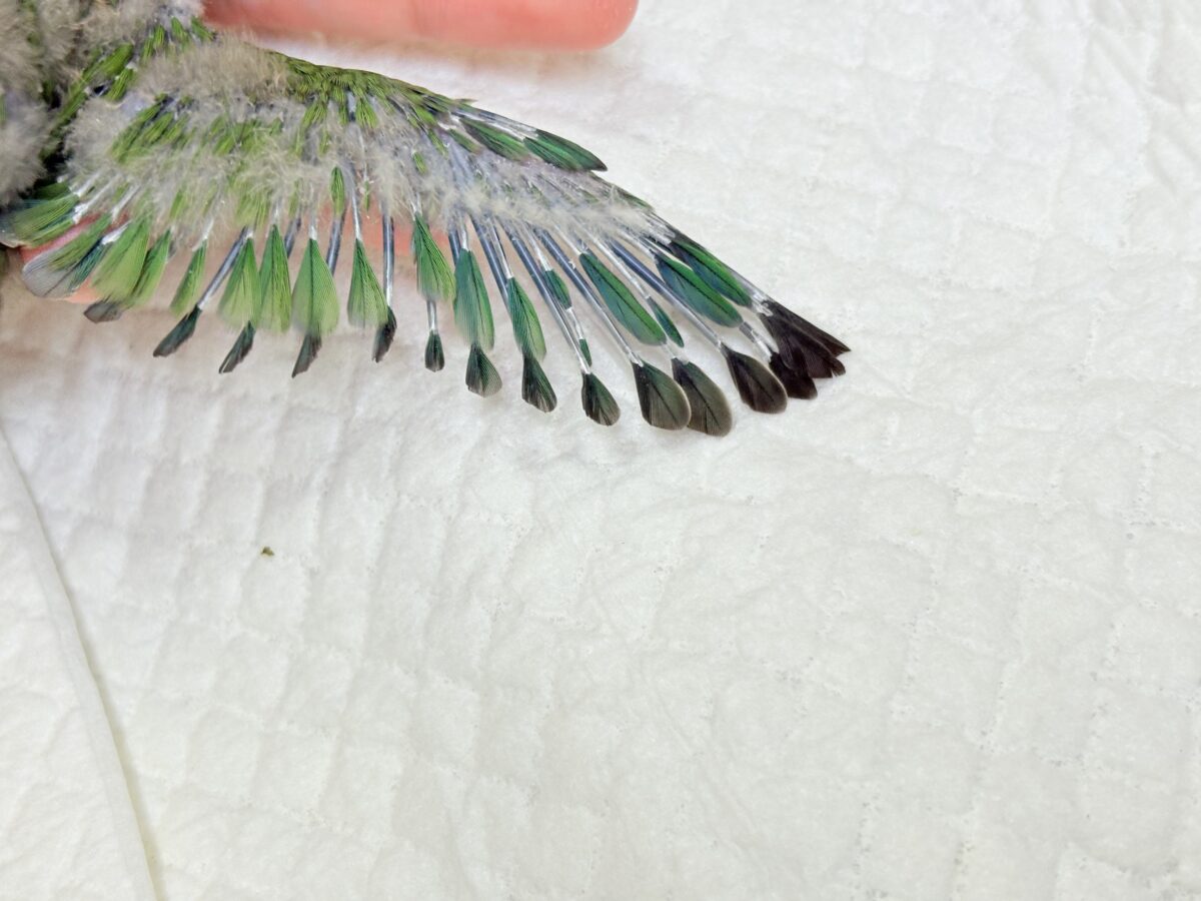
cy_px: 450
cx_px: 600
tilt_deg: -60.8
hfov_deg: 36.8
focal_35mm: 52
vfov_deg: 28.0
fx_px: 1804
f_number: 1.6
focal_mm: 5.96
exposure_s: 1/50
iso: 50
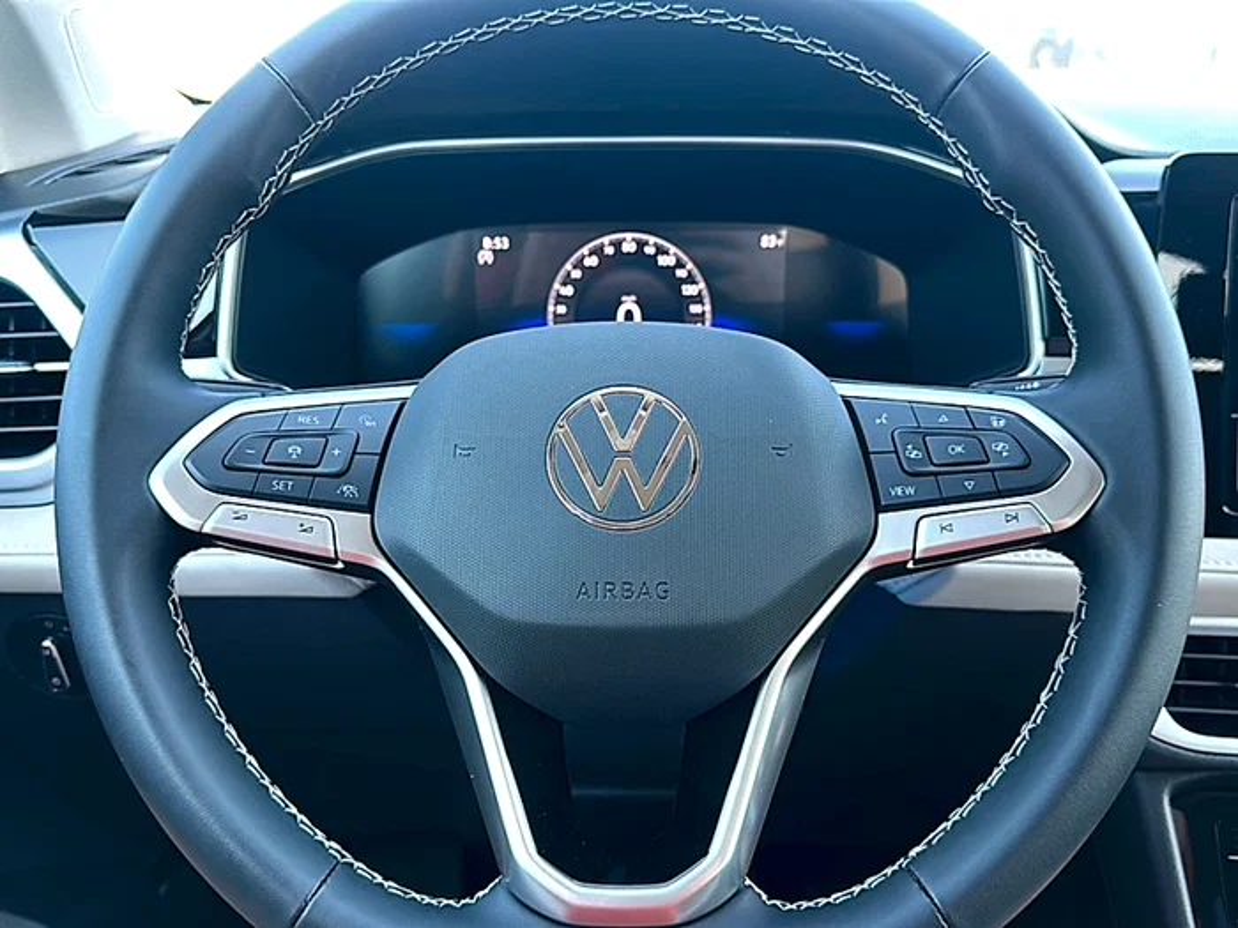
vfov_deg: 54.9
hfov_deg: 69.4
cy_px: 464
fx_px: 894
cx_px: 619
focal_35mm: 25
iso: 50
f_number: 1.78
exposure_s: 1/57
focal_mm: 6.86
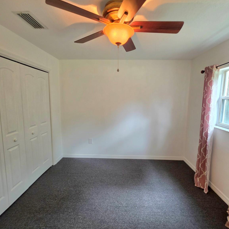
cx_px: 117
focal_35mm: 16
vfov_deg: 87.4
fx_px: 120
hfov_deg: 87.4
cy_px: 113
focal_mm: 2.2
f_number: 1.9
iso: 160
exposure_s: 1/60.2
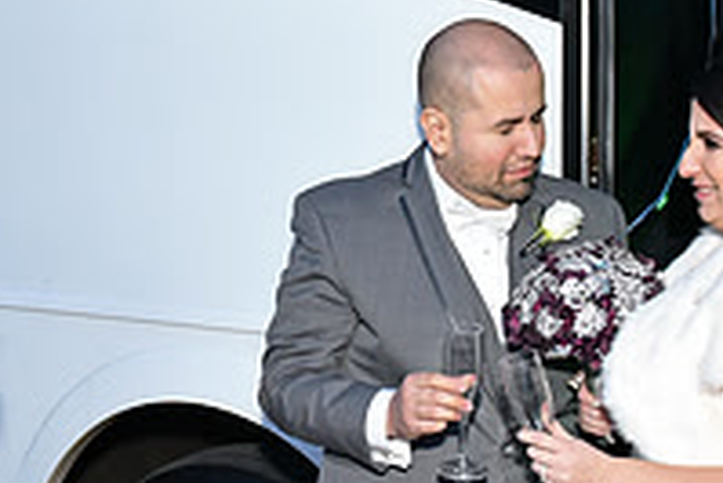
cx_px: 240
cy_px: 252
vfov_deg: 19.5
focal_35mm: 70
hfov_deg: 28.6
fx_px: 1407
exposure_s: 1/125
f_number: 2.8
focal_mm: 24
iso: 2000
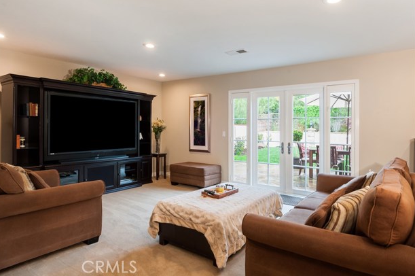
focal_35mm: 22
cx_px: 200
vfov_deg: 57.1
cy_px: 132
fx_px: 253
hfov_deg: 78.6
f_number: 14
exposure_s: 1/2
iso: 200
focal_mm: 14
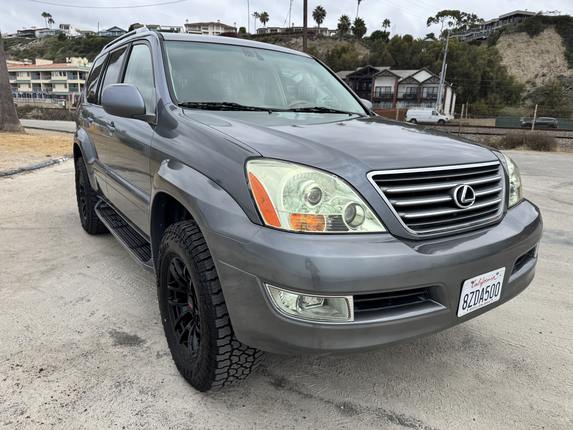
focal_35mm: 24
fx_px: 397
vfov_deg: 56.8
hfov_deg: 71.6
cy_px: 215
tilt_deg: -15.0
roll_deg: -3.3
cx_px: 286
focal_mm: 6.76
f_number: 1.78
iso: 80
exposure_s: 1/4049
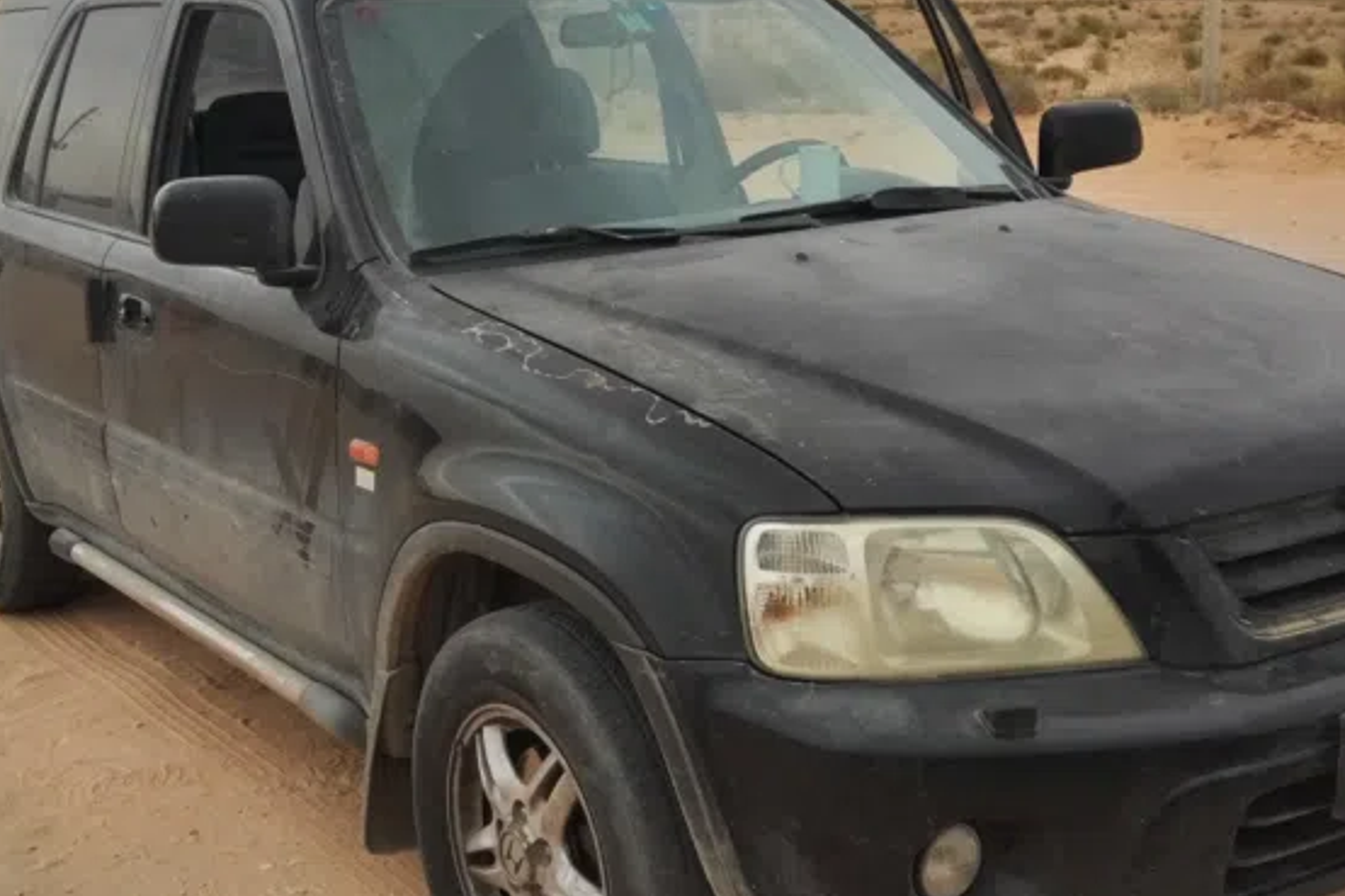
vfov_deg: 26.9
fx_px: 1867
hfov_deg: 39.4
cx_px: 529
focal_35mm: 50
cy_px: 359
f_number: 1.8
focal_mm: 4.75
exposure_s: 1/139
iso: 100
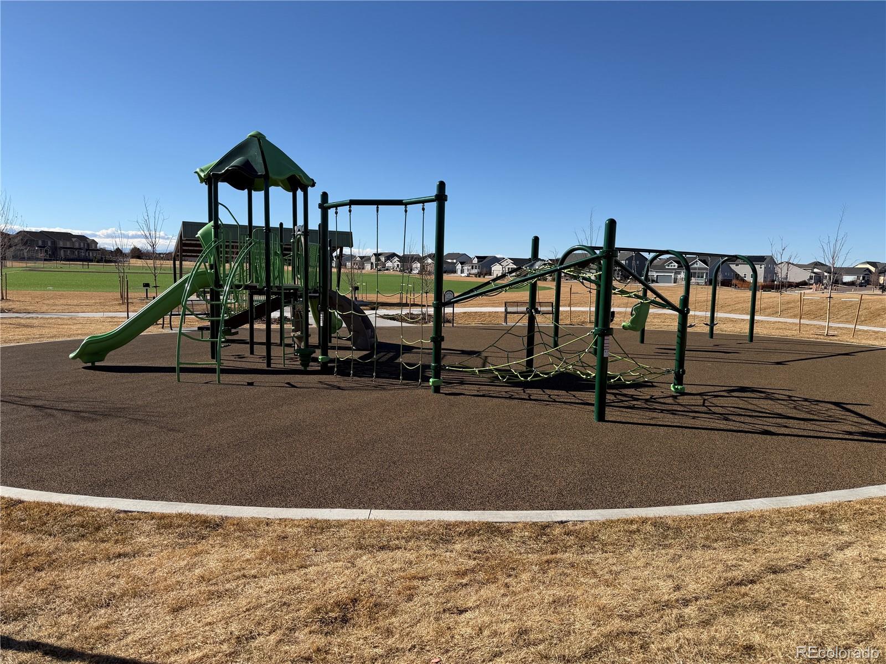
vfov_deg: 56.8
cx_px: 443
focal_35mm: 24
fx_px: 614
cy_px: 332
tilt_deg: -5.8
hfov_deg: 71.6
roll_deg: -2.1
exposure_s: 1/5319
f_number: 1.78
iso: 80
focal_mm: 6.76
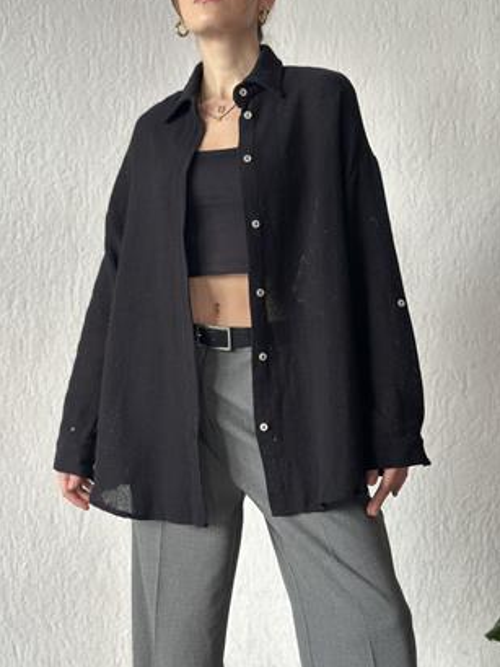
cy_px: 336
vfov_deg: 38.2
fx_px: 962
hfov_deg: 29.1
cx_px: 246
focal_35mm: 50
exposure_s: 1/60
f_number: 1.78
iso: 160
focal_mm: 6.86
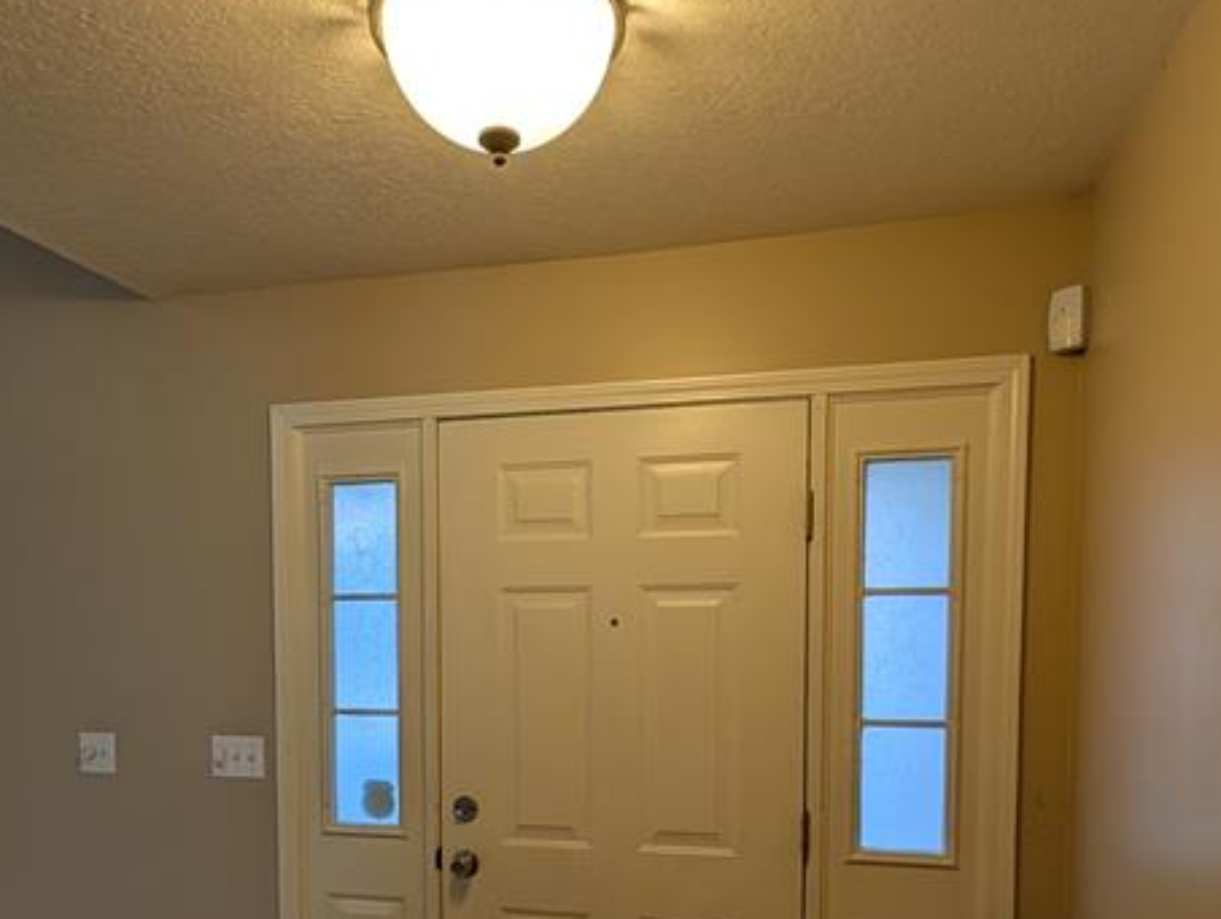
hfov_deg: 65.2
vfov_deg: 49.3
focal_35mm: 27
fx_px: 954
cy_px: 695
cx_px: 566
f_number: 1.95
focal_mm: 2.23
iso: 47
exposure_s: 1/40
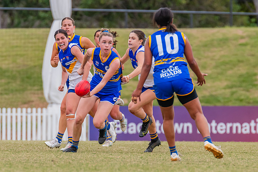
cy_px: 79
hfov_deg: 2.4
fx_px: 6081
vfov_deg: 1.6
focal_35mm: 848
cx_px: 62
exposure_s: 1/1250
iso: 800
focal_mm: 420
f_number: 6.3
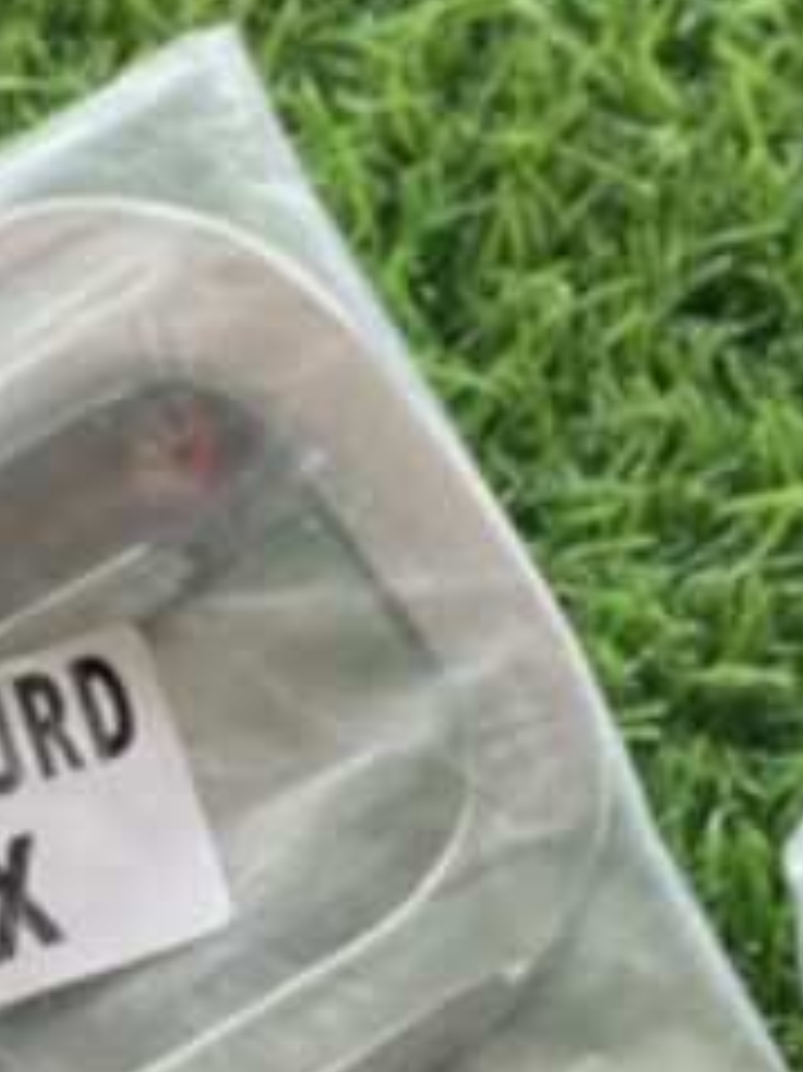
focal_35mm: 174
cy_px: 1476
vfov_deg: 11.0
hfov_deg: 8.5
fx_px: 5387
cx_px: 534
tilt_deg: -74.7
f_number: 2
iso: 250
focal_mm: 6
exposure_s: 1/122
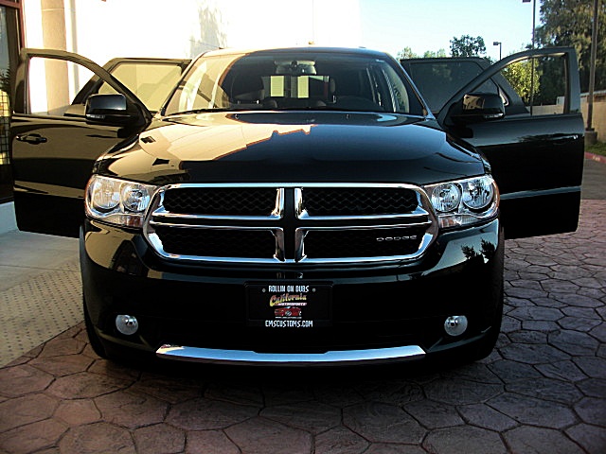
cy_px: 227
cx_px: 303
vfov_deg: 39.7
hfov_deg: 51.4
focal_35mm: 36
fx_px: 630
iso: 50
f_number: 2.8
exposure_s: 1/200
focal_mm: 6.3
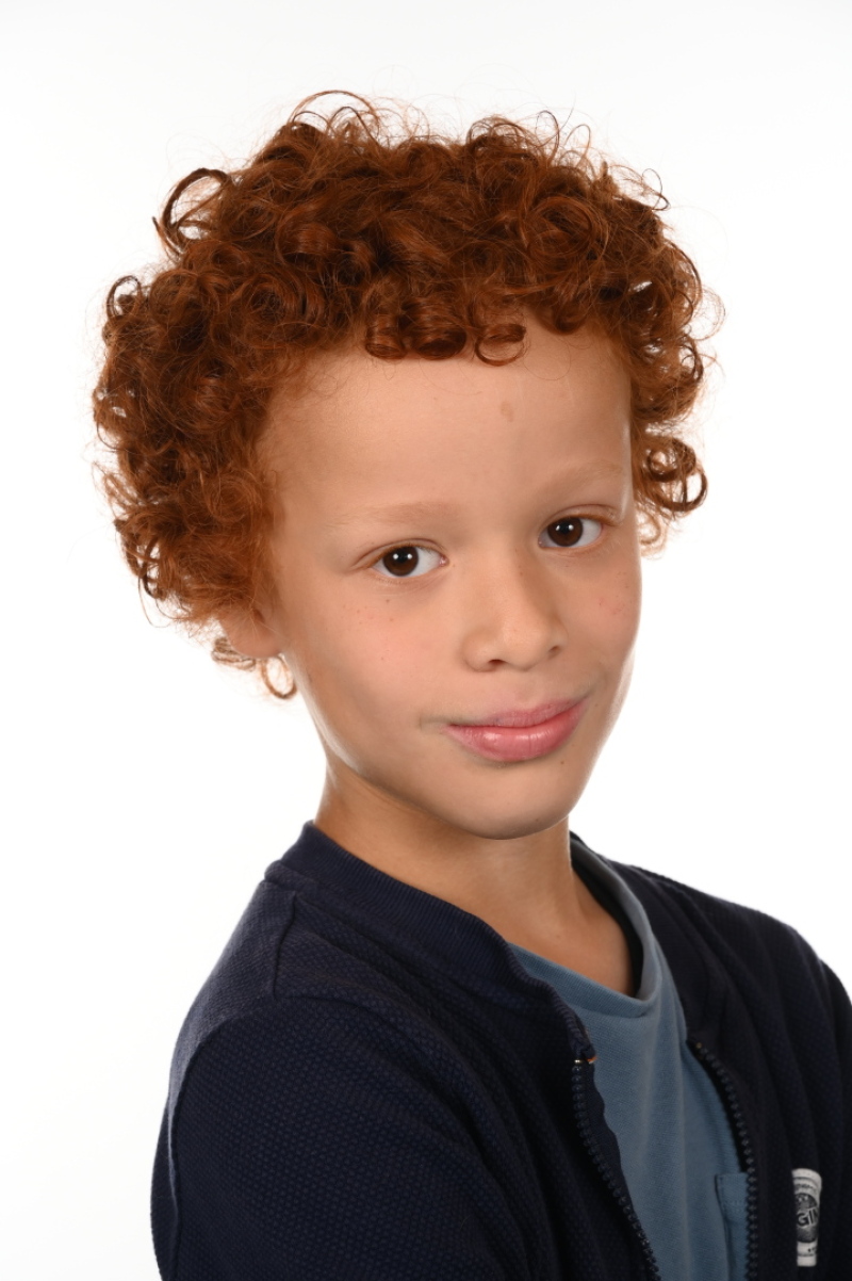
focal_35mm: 96
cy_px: 640
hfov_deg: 14.2
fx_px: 3412
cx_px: 426
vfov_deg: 21.3
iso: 400
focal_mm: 96
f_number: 10
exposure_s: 1/125
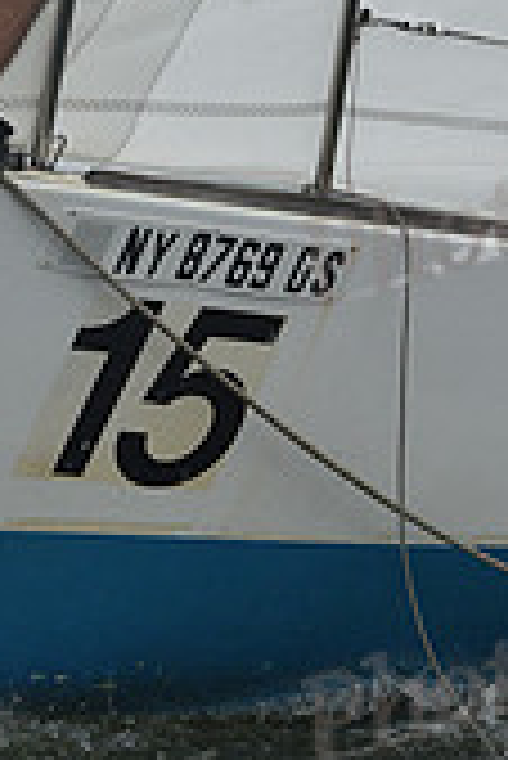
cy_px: 22
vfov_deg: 8.0
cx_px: 70
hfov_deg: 5.4
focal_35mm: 257
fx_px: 5428
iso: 400
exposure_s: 1/800
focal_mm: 75
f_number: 7.1
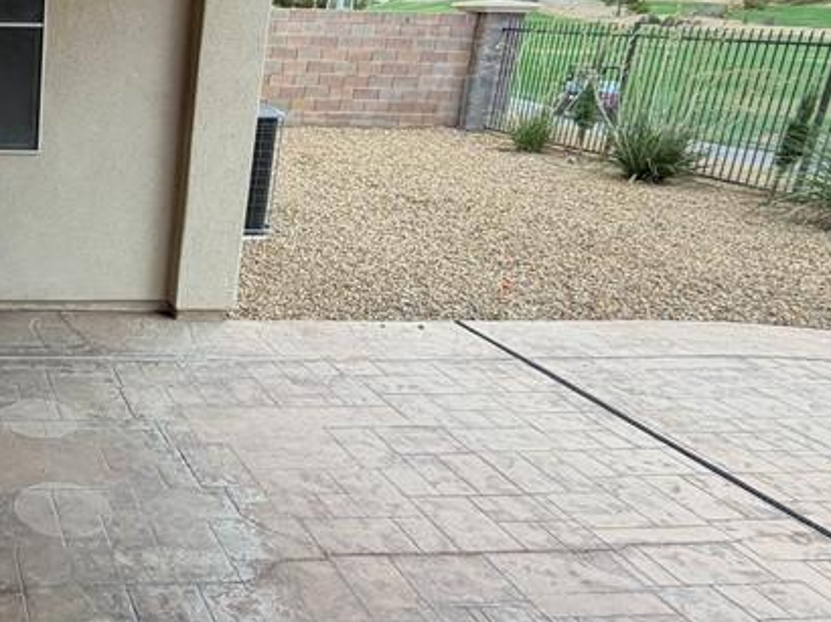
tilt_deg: -12.3
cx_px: -20
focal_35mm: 35
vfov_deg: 40.5
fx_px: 840
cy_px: 255
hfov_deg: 44.0
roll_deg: +0.0
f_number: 2.2
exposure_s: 1/143
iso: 40
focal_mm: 2.22
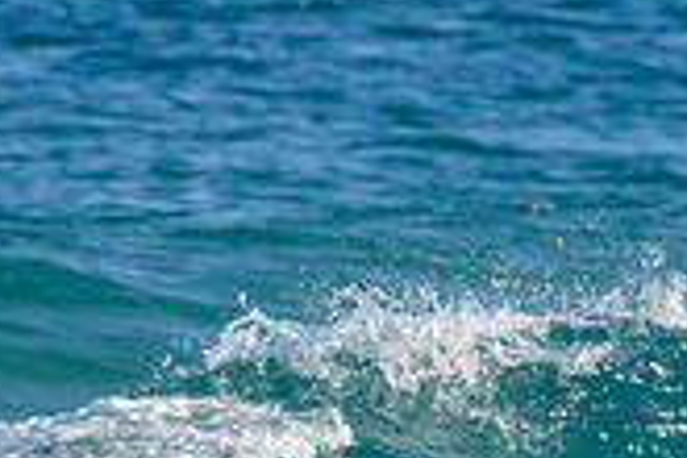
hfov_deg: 1.0
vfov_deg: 0.6
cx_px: 250
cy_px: 531
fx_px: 41217
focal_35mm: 2160
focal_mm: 500
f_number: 5.6
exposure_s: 1/2000
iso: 400
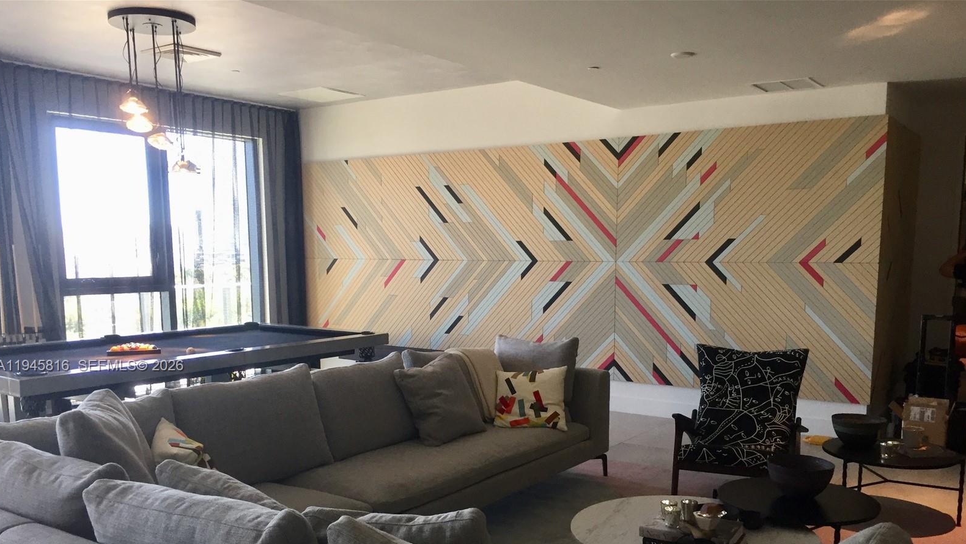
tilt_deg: -7.4
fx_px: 820
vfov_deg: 36.3
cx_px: 482
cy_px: 367
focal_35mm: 32
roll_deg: -1.7
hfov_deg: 61.0
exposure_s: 1/30
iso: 40
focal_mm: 4.15
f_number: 2.2
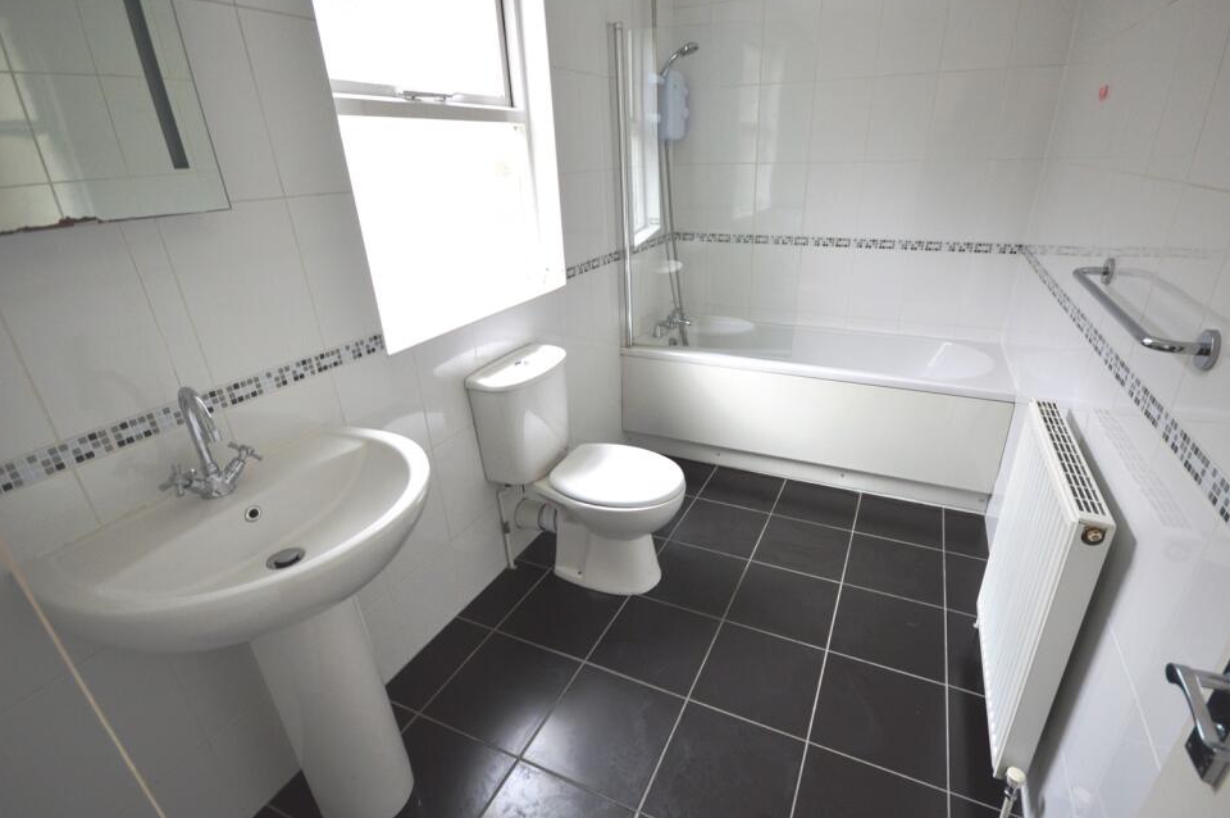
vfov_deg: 73.6
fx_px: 546
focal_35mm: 16
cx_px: 648
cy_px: 423
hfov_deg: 96.7
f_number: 4
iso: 720
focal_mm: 10
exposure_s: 1/60
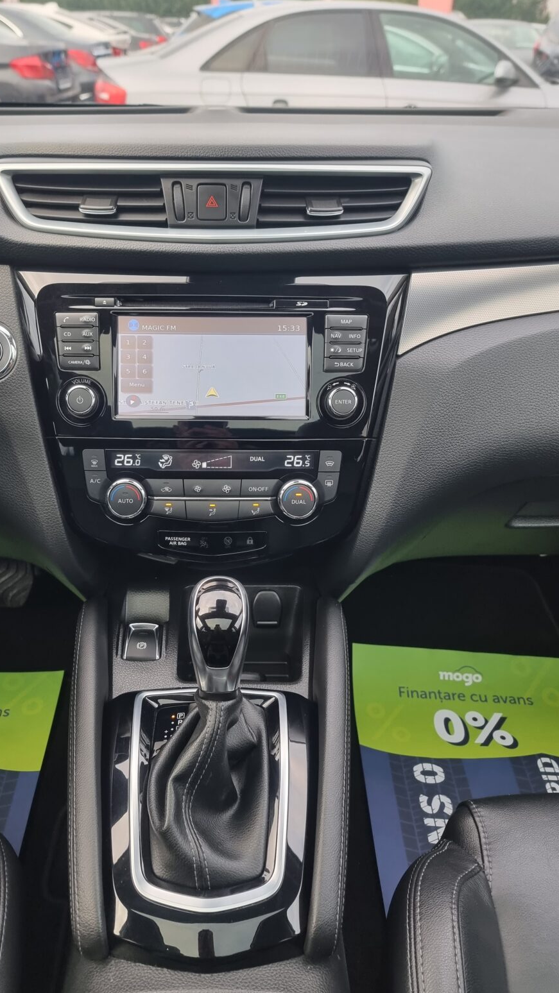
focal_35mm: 27
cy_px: 501
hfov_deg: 42.8
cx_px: 236
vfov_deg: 69.9
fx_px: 711
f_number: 1.8
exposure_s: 1/100
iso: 100
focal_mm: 6.7
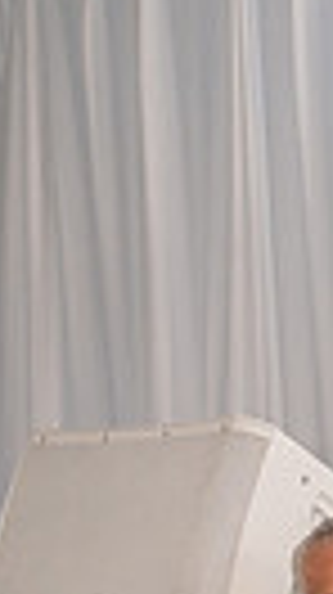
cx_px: 1260
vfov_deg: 11.9
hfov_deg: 6.0
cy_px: 817
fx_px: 2754
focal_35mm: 175
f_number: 3.2
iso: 1000
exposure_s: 1/160
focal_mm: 38
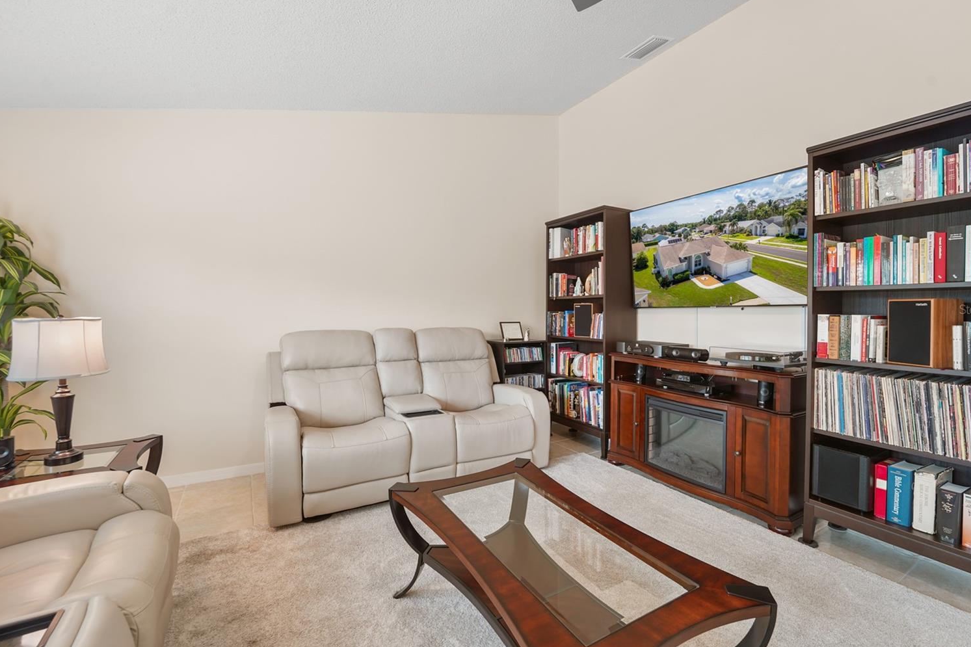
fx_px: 405
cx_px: 497
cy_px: 309
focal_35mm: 15
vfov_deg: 77.3
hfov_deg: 100.4
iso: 200
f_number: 8
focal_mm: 14
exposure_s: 1/25
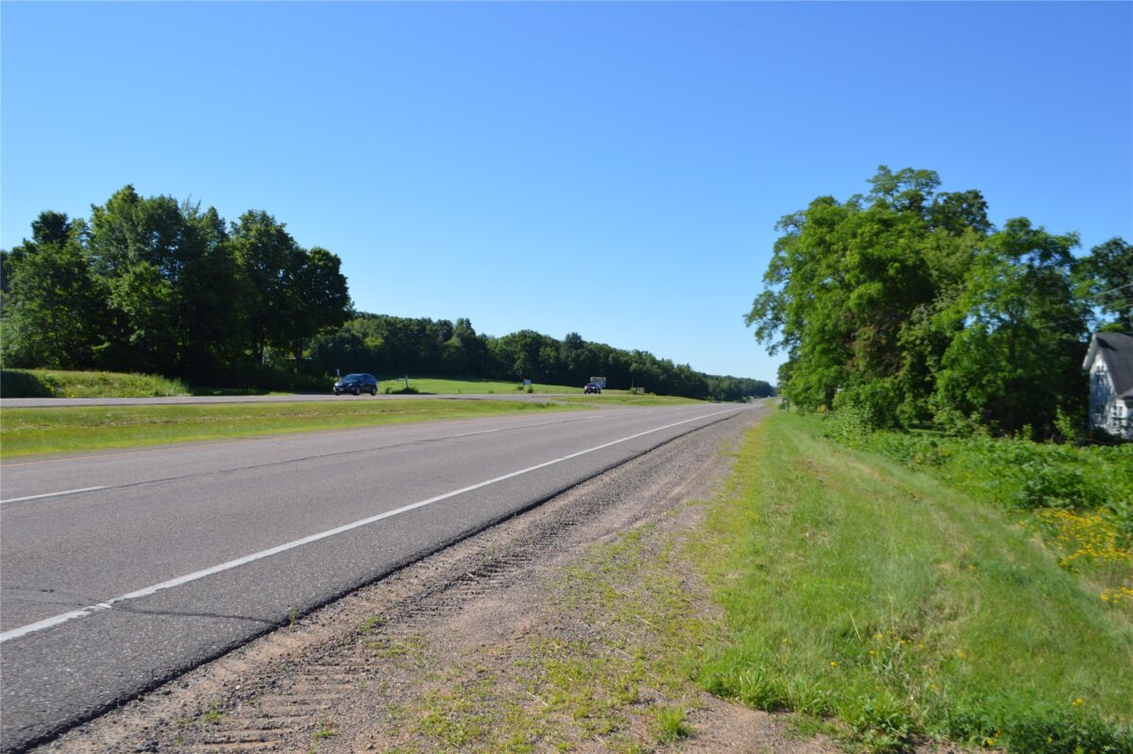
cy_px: 377
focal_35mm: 27
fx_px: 849
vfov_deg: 47.9
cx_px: 566
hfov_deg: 67.4
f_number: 8
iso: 100
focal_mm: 18
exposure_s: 1/250
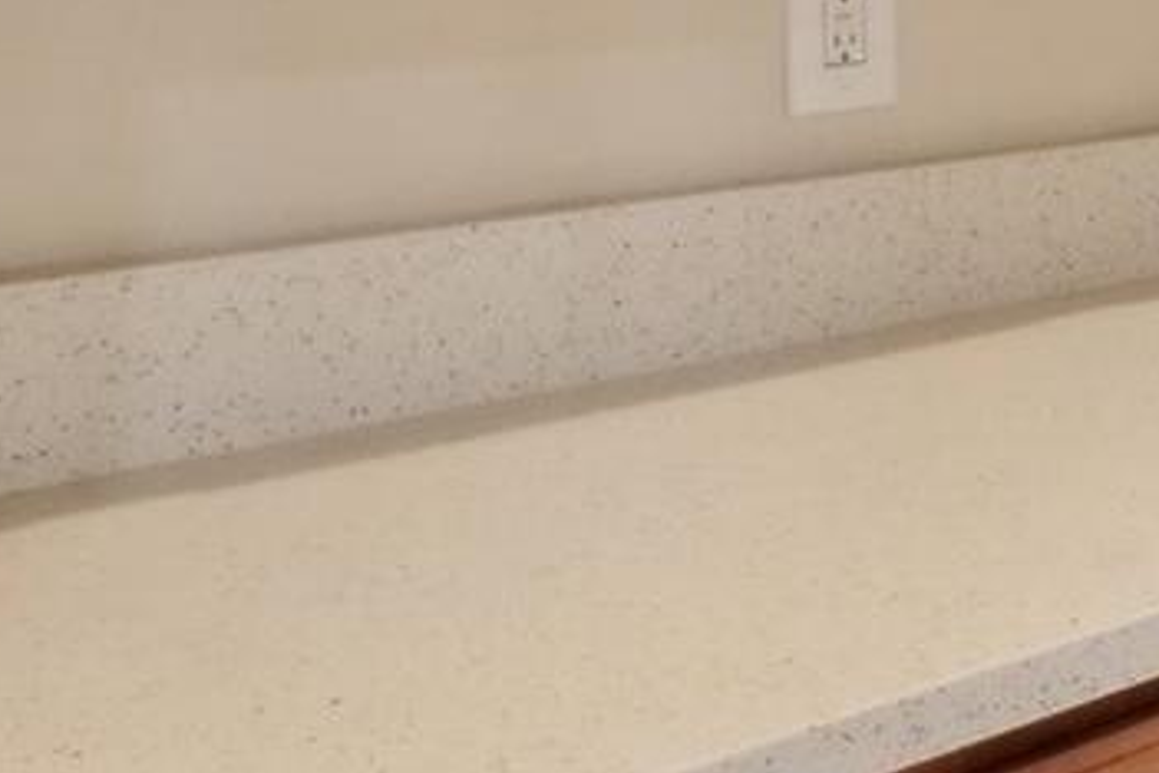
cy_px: -159
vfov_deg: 17.3
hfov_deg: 22.9
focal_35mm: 75
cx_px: 1638
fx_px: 2423
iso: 400
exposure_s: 1/15
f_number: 8
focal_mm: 11
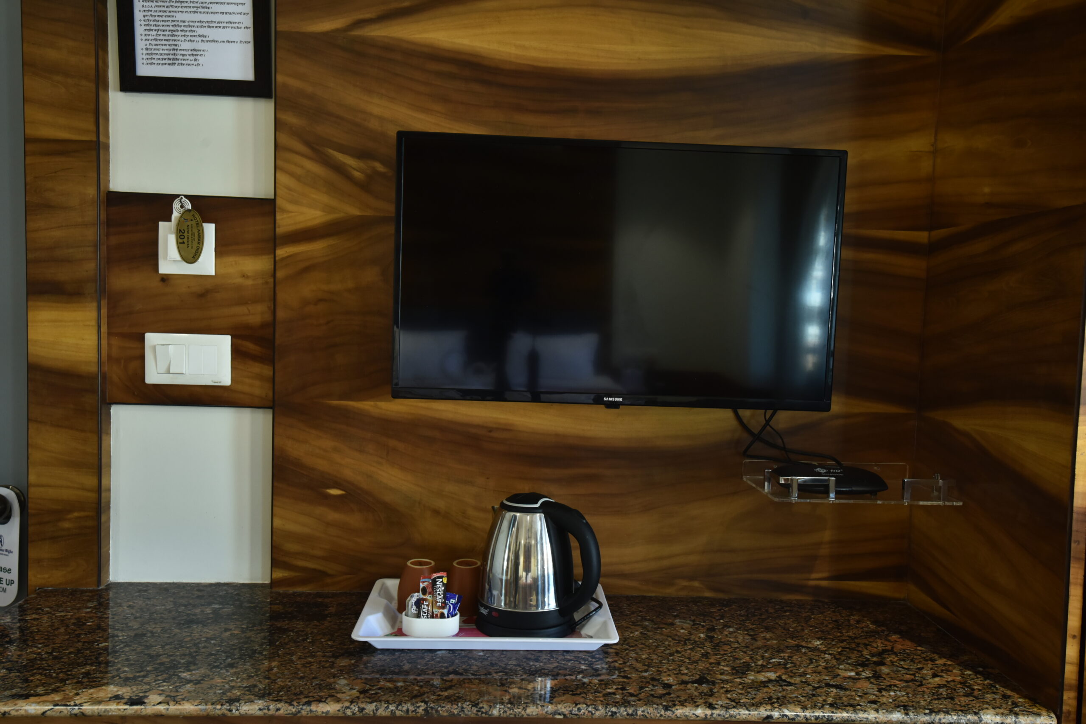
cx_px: 543
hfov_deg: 61.9
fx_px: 905
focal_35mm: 30
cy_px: 362
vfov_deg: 43.6
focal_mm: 30
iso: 800
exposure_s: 1/15
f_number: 8
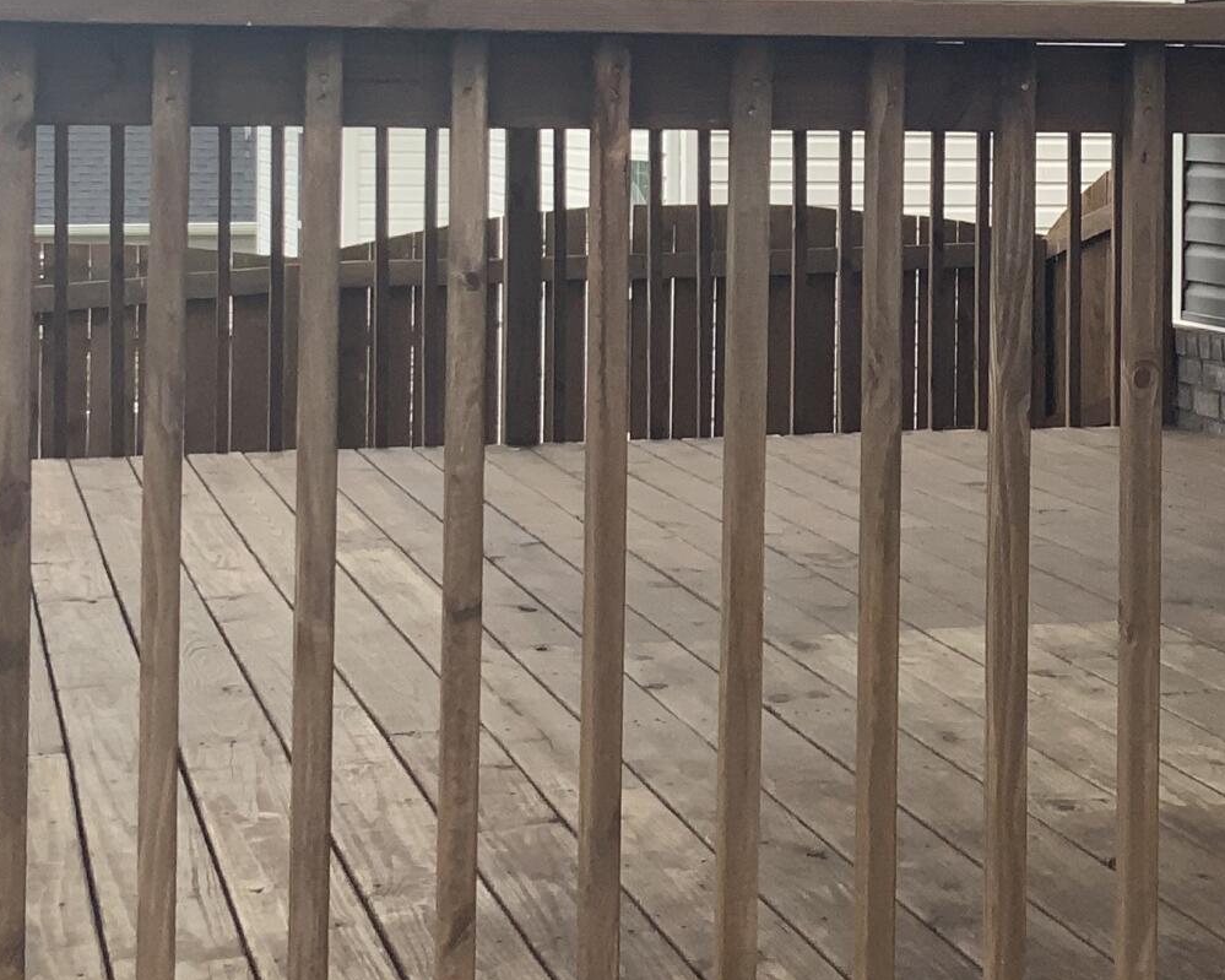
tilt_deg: +0.3
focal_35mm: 85
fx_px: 3081
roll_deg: -0.5
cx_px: 928
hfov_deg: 22.3
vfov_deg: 17.8
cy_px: 118
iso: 16
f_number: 1.8
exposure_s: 1/355
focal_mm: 3
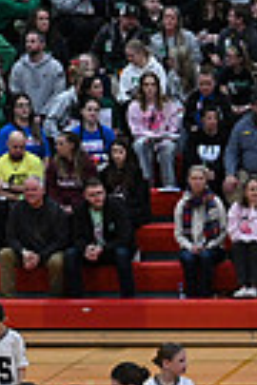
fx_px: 3212
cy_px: 469
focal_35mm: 300
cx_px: 731
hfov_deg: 4.4
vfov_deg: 6.8
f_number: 4
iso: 4000
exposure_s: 1/400
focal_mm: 70
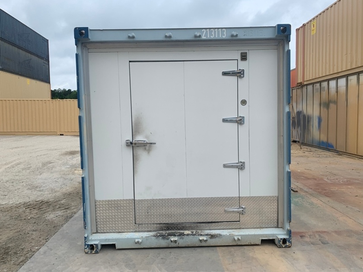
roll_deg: -0.1
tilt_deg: -1.5
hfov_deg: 67.3
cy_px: 136
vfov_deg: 53.1
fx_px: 273
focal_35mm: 26
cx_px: 182
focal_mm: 4.25
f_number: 1.8
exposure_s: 1/1779
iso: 25
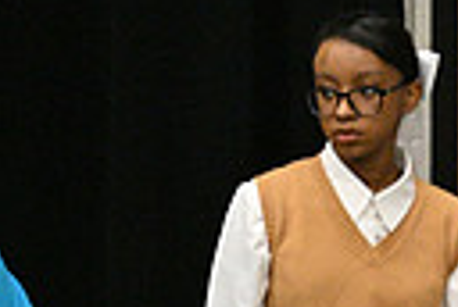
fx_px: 10087
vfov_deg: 1.7
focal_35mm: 791
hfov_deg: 2.6
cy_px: 362
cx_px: 1034
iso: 6400
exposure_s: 1/800
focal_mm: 175
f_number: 2.8
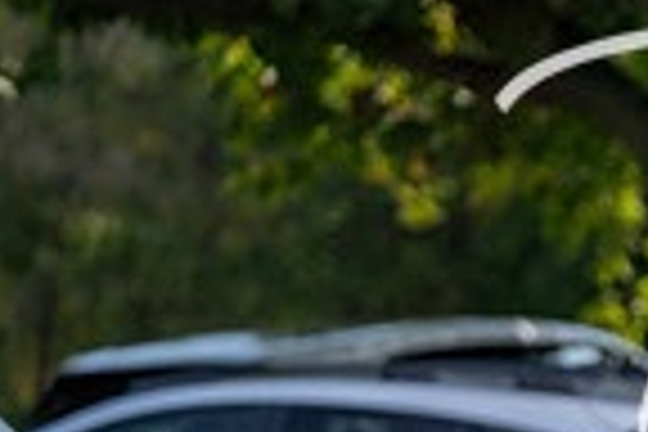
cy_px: 610
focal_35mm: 607
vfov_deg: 2.3
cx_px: 1292
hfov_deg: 3.4
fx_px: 10925
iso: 200
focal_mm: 151
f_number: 3.5
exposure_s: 1/1600
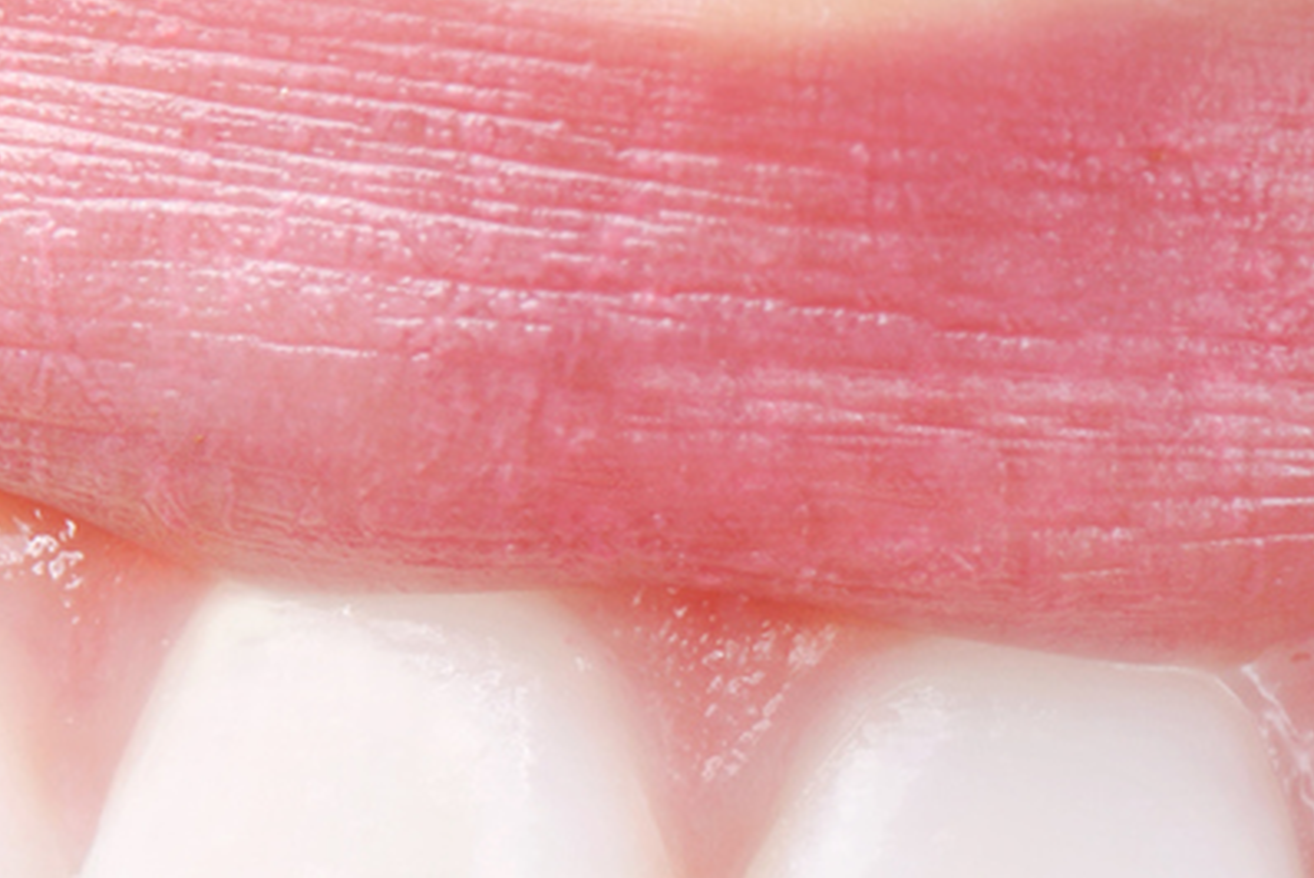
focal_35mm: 559
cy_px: 1294
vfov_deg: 2.5
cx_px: 411
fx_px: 20418
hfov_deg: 3.7
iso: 100
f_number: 16
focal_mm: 105
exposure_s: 1/160
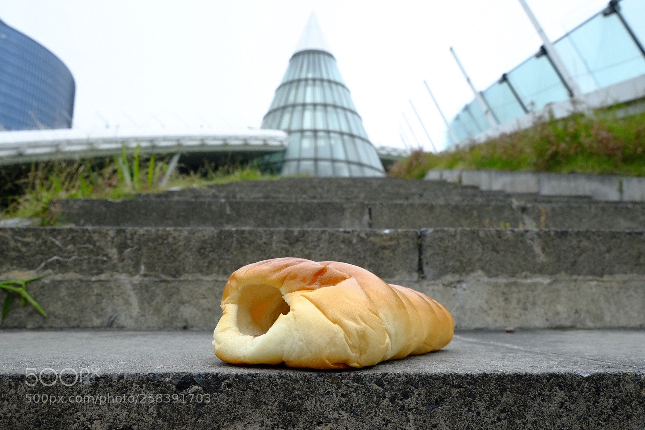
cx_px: 322
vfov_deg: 45.0
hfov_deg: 63.7
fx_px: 520
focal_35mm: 29
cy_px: 215
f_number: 11
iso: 2000
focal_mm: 19.6
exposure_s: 1/100
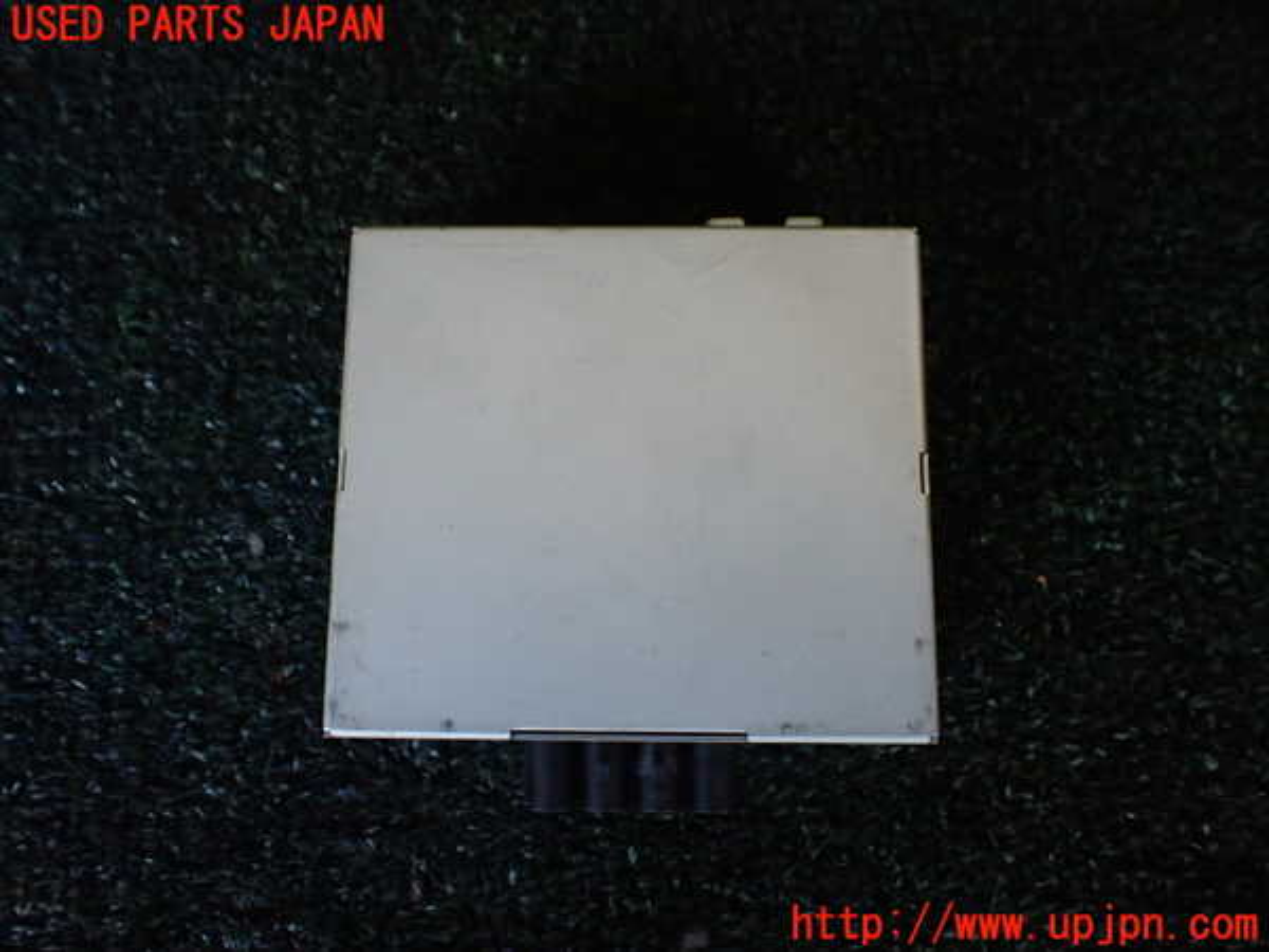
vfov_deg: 46.8
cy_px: 476
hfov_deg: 60.0
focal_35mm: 30
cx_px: 634
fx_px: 1100
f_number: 2.3
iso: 320
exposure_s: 1/125
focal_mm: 5.4
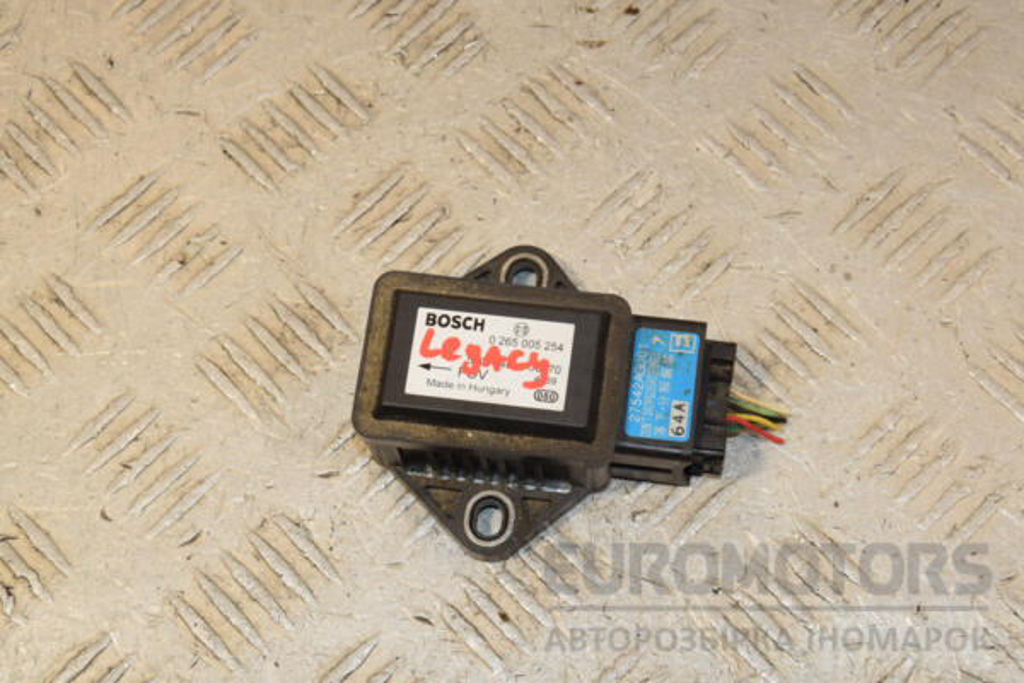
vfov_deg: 18.2
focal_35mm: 75
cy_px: 342
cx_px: 512
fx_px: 2133
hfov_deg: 27.0
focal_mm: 50
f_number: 10
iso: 800
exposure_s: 1/200
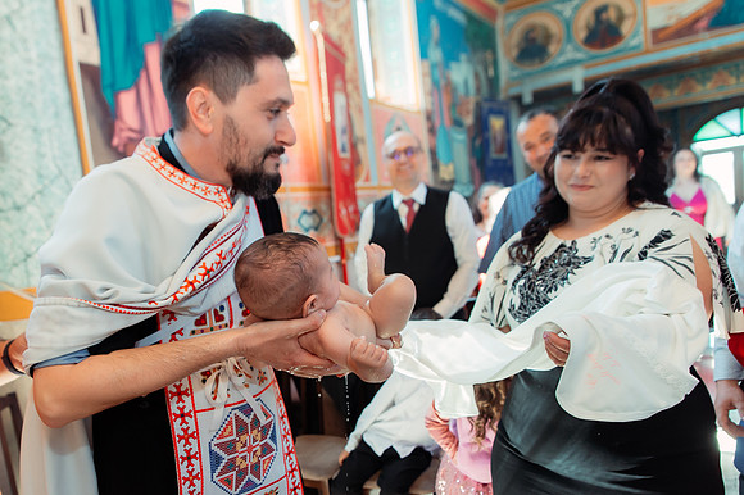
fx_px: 661
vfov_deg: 40.9
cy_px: 295
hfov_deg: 57.5
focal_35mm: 32
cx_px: 248
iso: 1000
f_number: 3.2
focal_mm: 24
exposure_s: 1/250
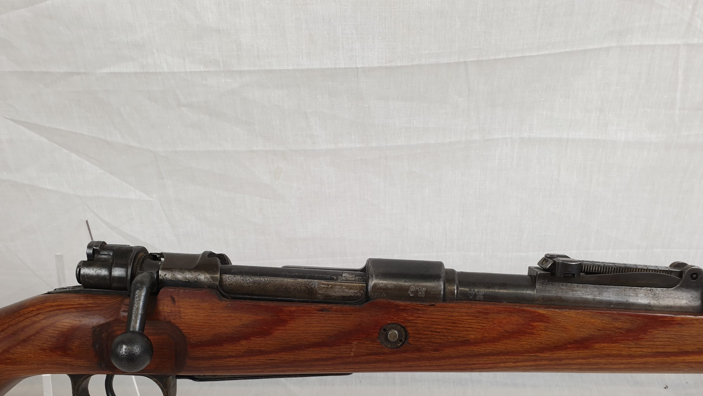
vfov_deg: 37.1
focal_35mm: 31
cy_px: 283
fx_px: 578
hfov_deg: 62.6
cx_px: 349
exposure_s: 1/50
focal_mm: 4.3
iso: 64
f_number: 2.4
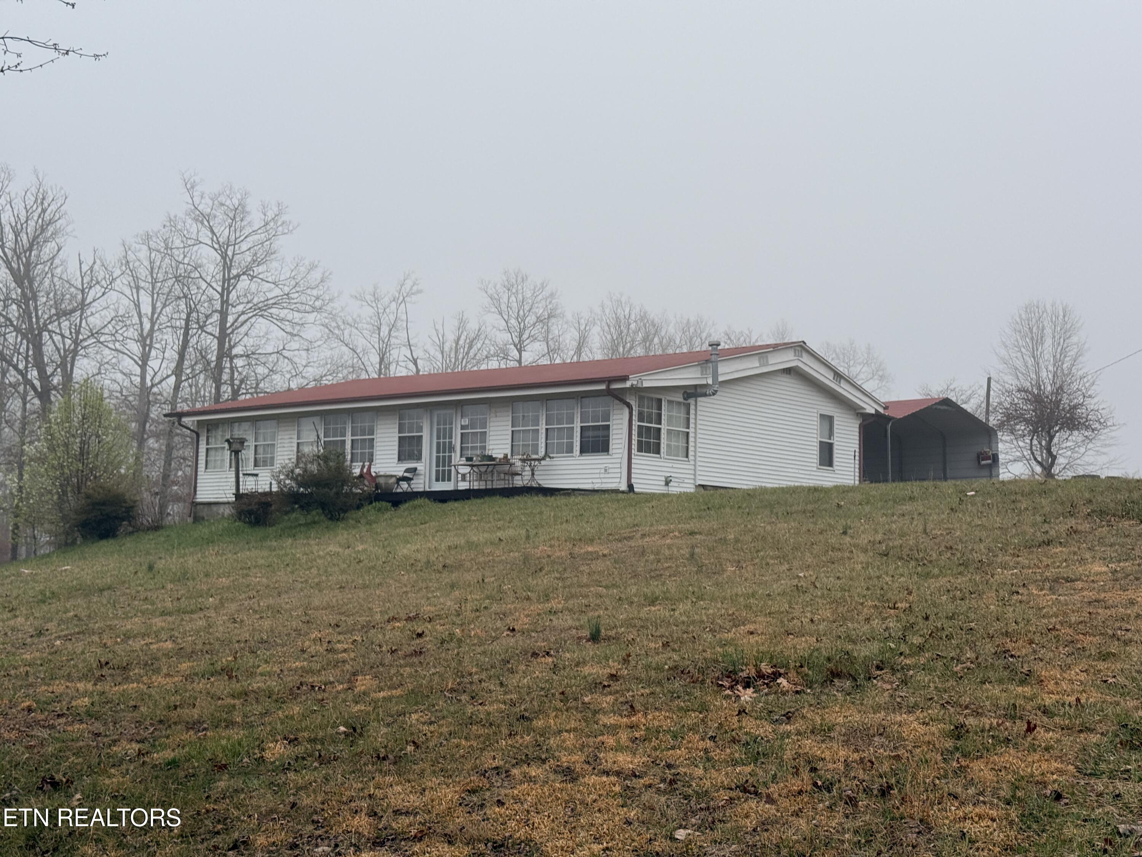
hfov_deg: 39.7
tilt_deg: +5.0
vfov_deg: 30.3
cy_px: 428
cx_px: 571
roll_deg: -2.0
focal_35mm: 48
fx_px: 1584
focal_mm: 6.76
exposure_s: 1/4878
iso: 64
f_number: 1.78
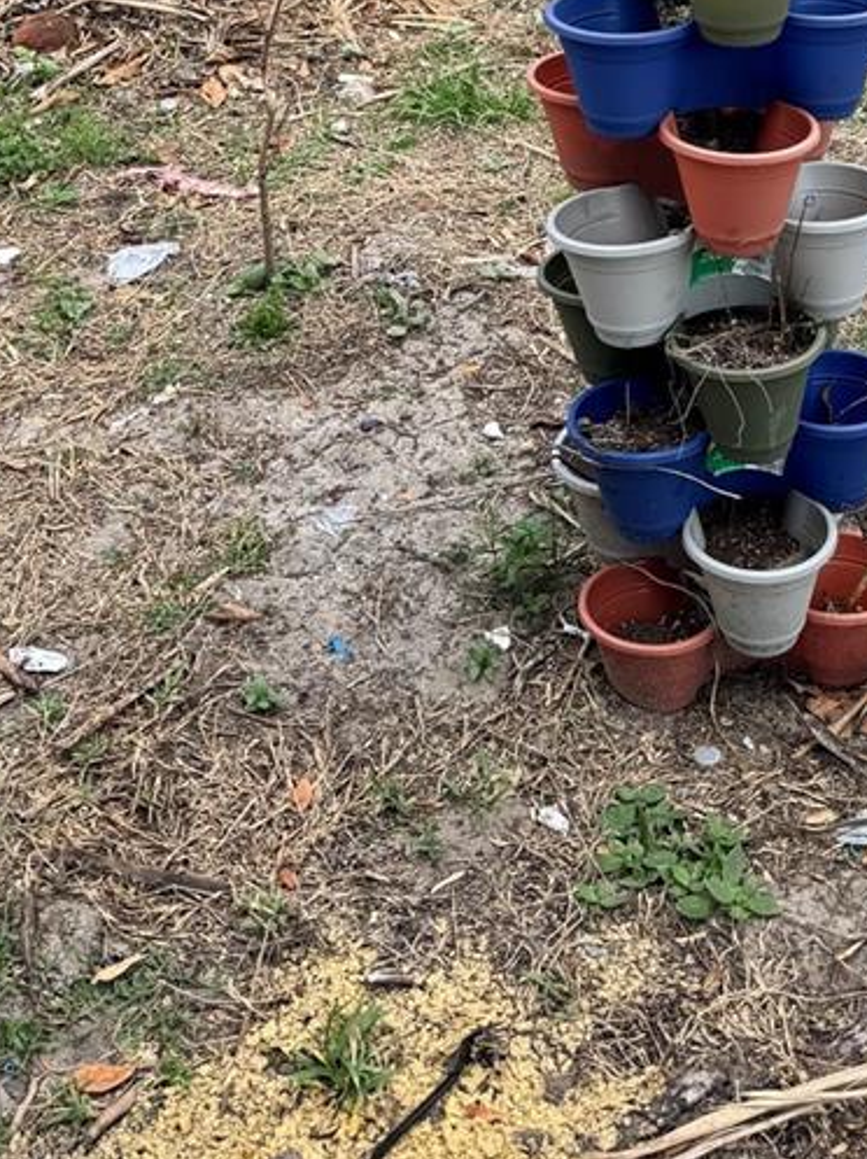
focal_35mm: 58
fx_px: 1939
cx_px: 606
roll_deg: +2.9
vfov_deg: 29.2
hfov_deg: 25.0
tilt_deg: -14.2
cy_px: -191
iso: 80
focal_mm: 6.76
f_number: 1.78
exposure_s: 1/1094
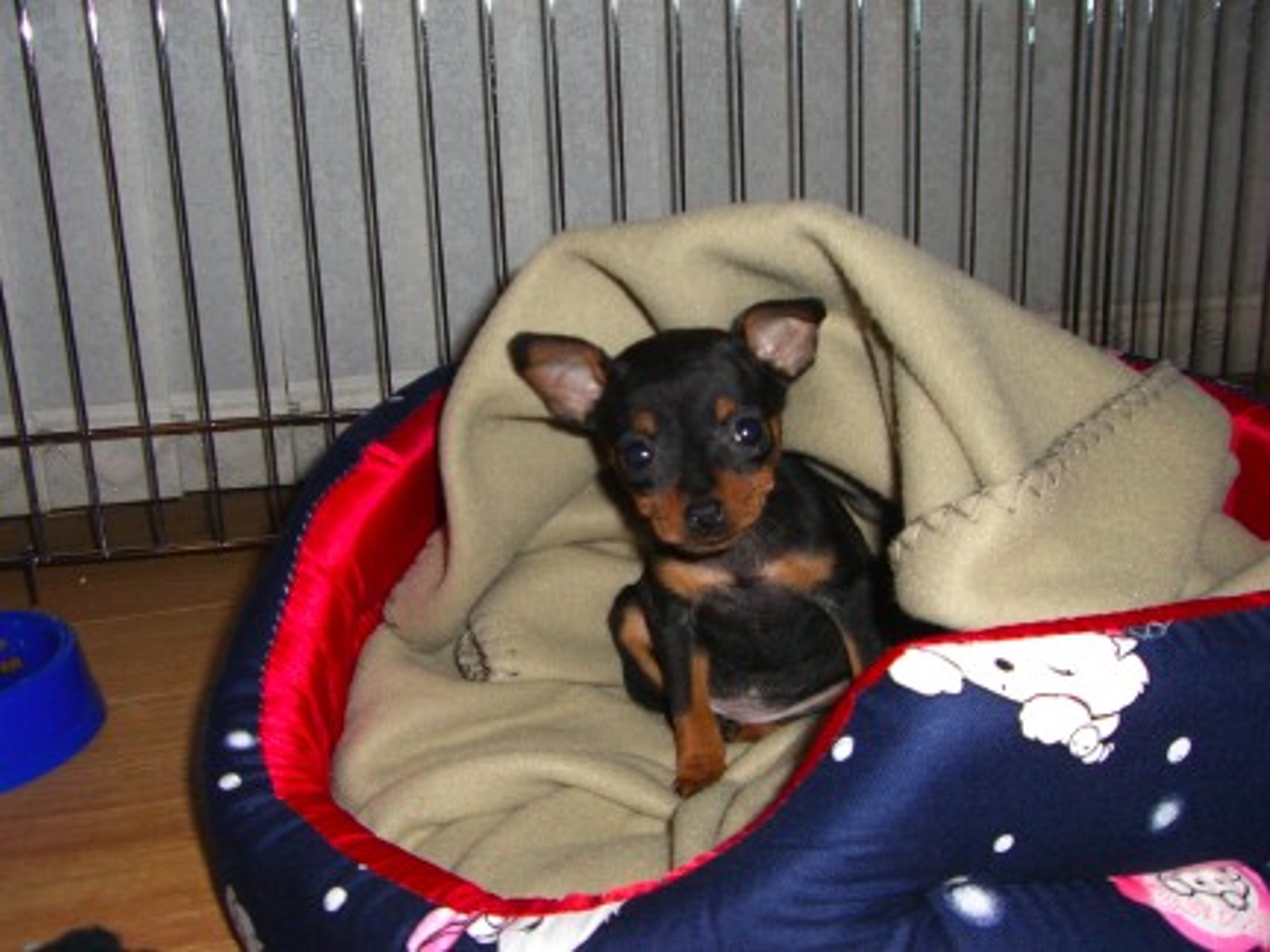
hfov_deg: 49.0
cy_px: 476
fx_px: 1394
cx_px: 635
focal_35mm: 38
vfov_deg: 37.7
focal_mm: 6.2
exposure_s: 1/60
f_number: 2.7
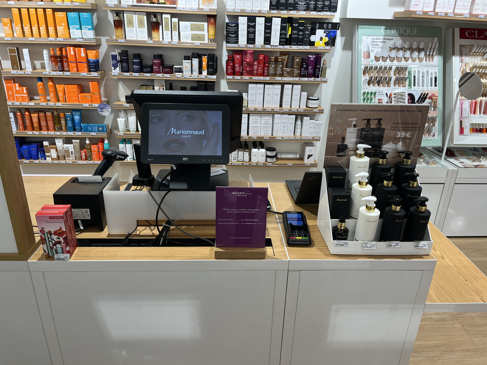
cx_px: 244
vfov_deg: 53.1
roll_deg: -1.8
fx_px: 366
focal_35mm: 26
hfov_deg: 67.3
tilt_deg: -24.1
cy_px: 182
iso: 40
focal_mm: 5.1
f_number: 1.6
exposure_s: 1/100
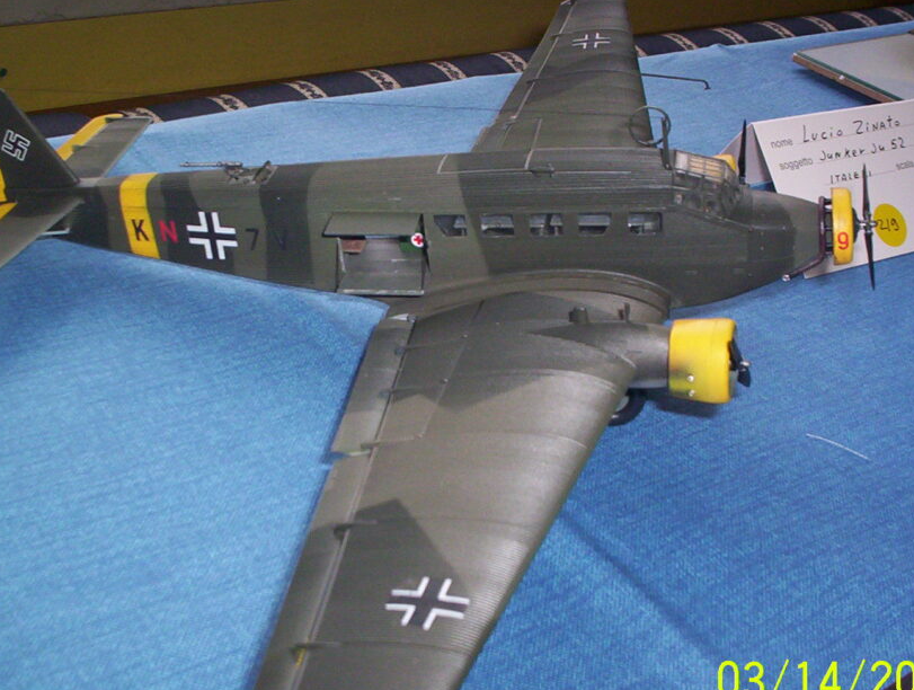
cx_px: 451
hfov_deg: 39.6
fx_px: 1270
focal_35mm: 48
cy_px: 352
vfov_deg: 30.4
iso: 140
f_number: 4.5
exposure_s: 1/60
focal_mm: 4.99
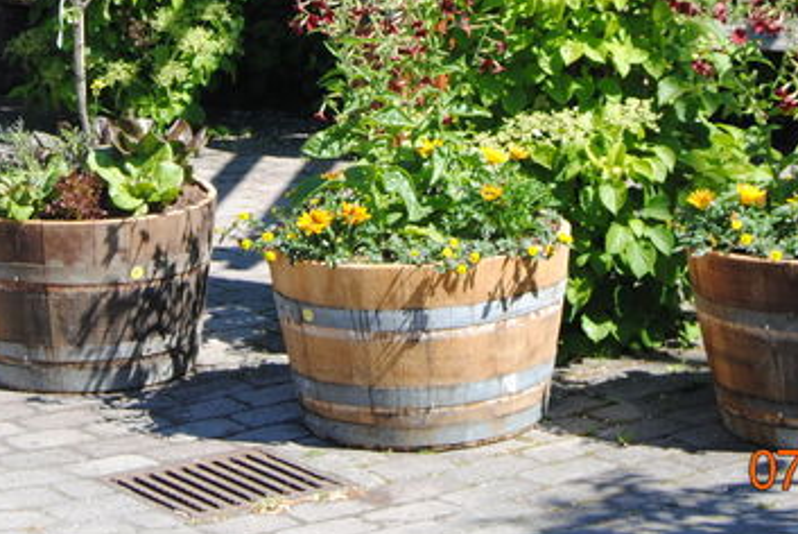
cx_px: 297
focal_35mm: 129
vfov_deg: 10.5
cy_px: -44
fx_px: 2862
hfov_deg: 15.9
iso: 100
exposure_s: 1/160
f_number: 6.3
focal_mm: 38
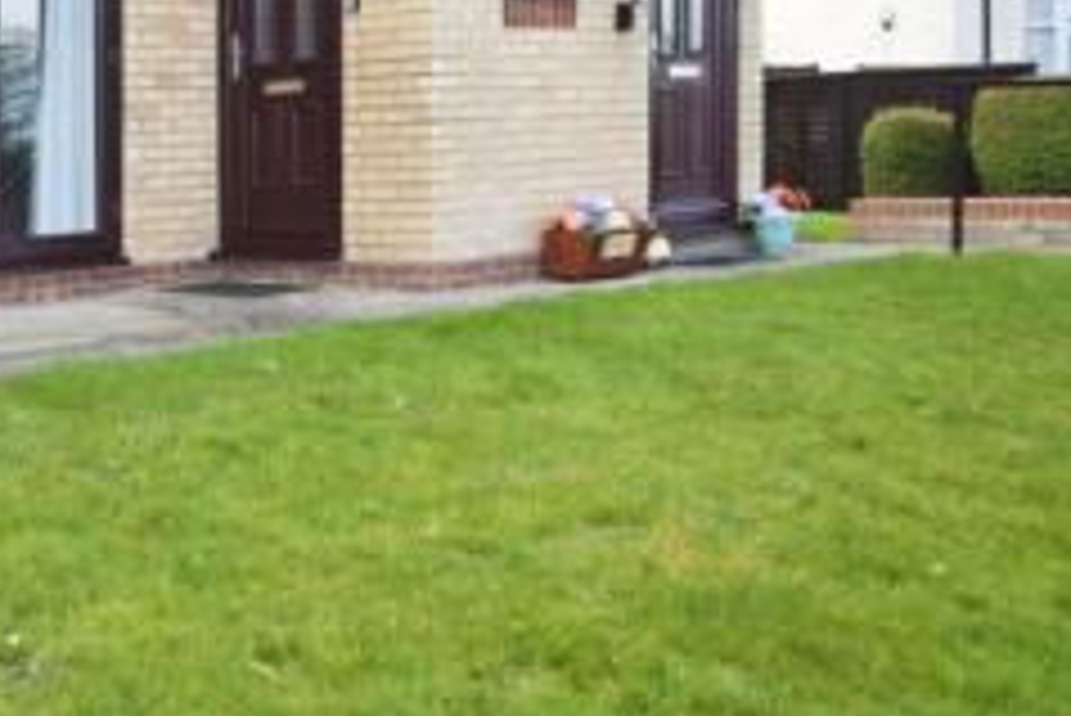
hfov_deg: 32.4
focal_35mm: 60
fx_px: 1786
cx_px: 207
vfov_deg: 22.3
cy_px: 115
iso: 400
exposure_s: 1/200
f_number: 8
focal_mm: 20
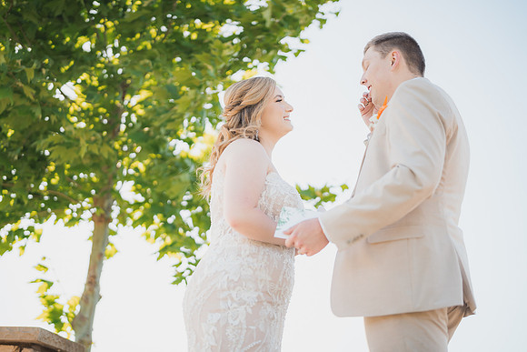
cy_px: 176
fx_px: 732
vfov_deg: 27.0
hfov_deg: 39.6
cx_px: 264
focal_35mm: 50
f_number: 1.4
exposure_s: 1/2500
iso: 125
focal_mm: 50
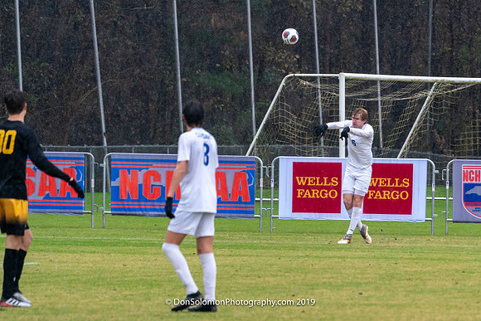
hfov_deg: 4.6
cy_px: 186
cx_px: 443
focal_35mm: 450
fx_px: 6014
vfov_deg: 3.1
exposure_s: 1/1000
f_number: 5.6
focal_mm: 244
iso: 3200
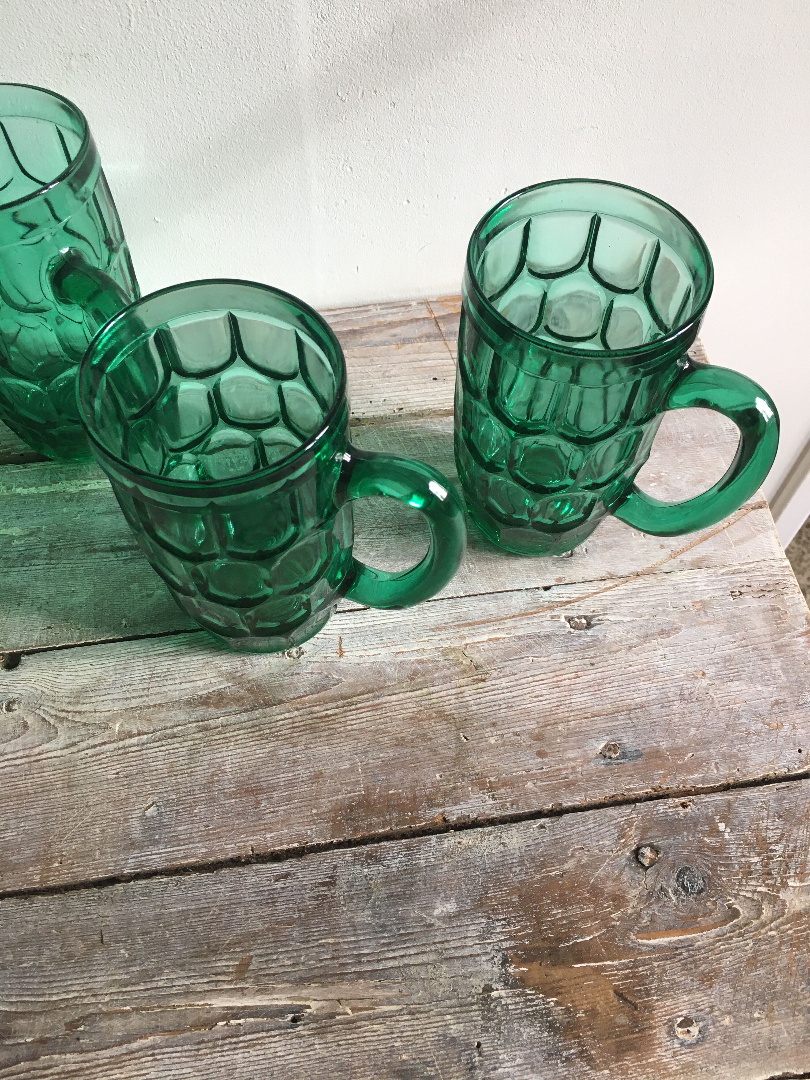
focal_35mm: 29
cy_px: 540
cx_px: 405
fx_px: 905
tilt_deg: -57.8
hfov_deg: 48.2
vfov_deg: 61.7
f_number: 2.2
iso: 40
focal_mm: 4.15
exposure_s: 1/33
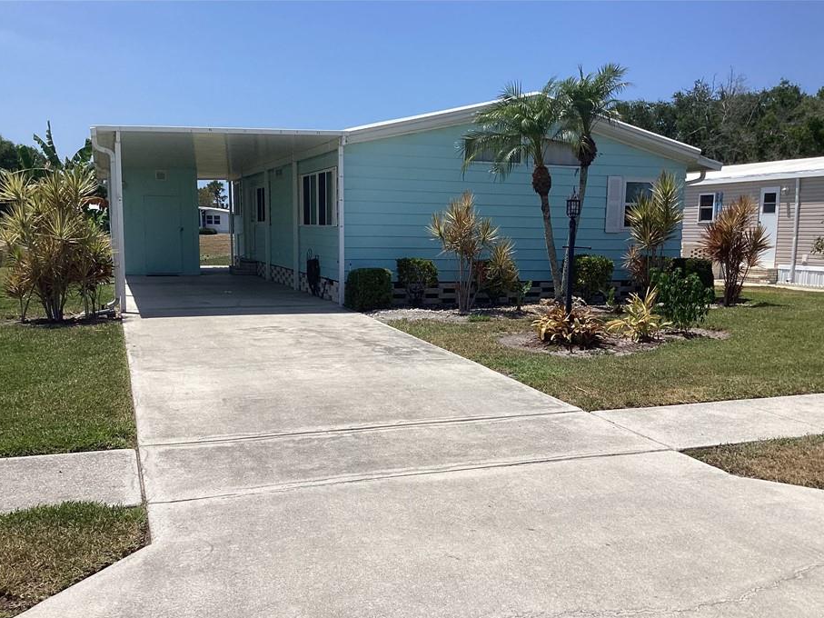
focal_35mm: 35
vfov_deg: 40.6
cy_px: 348
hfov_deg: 52.6
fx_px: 833
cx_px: 432
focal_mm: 3.3
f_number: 2.4
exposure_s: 1/2469
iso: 25
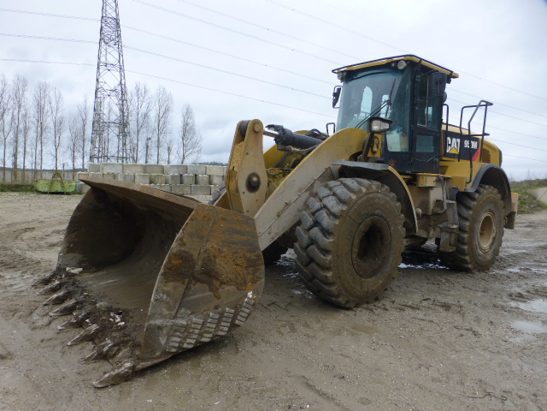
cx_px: 274
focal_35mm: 24
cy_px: 206
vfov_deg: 56.8
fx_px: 379
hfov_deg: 71.6
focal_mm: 4.3
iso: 100
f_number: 4
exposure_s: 1/250
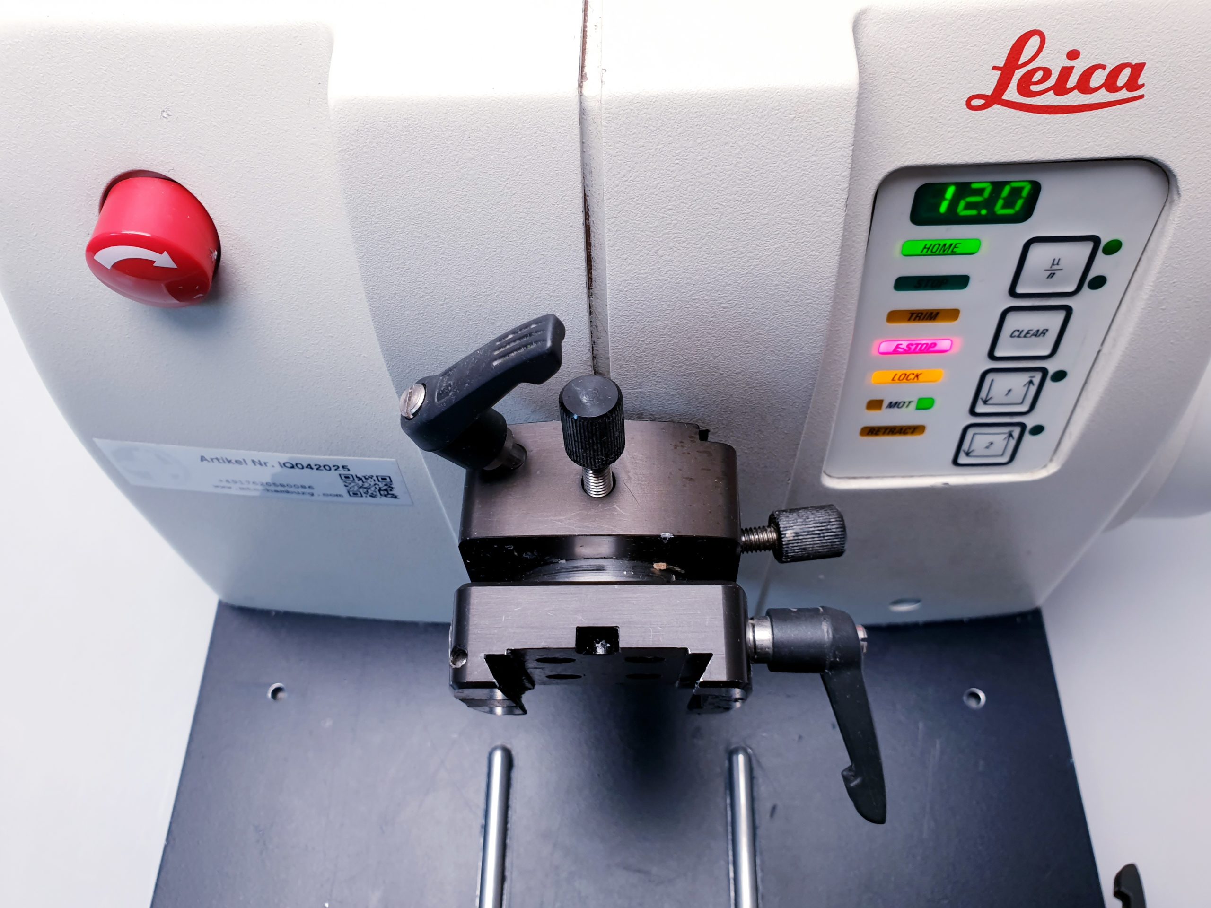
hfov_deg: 67.3
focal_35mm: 26
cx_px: 606
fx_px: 910
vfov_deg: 53.1
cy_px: 454
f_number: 2.4
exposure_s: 1/50
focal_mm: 4.3
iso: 64
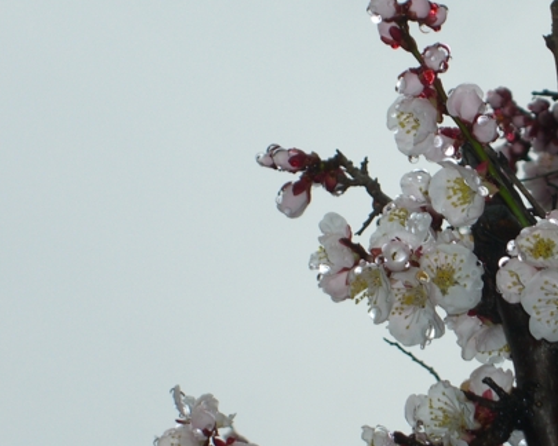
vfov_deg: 8.4
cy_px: 216
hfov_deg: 10.5
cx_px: 462
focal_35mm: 183
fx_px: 3022
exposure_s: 1/125
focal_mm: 19.7
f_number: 4.8
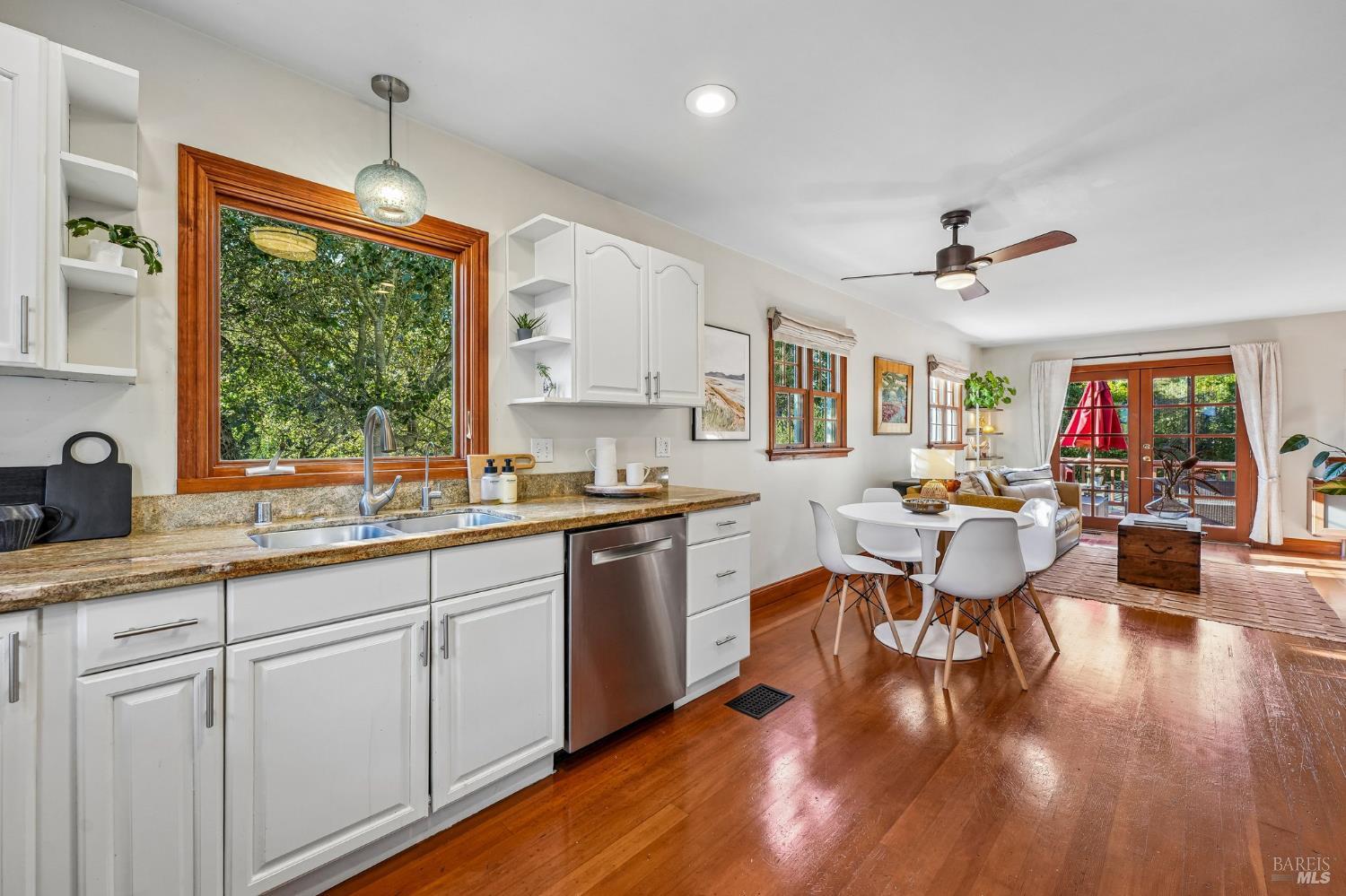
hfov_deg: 104.3
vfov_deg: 81.2
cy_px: 448
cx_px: 673
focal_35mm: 14
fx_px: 523
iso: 500
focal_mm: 14
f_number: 8
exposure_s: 1/15
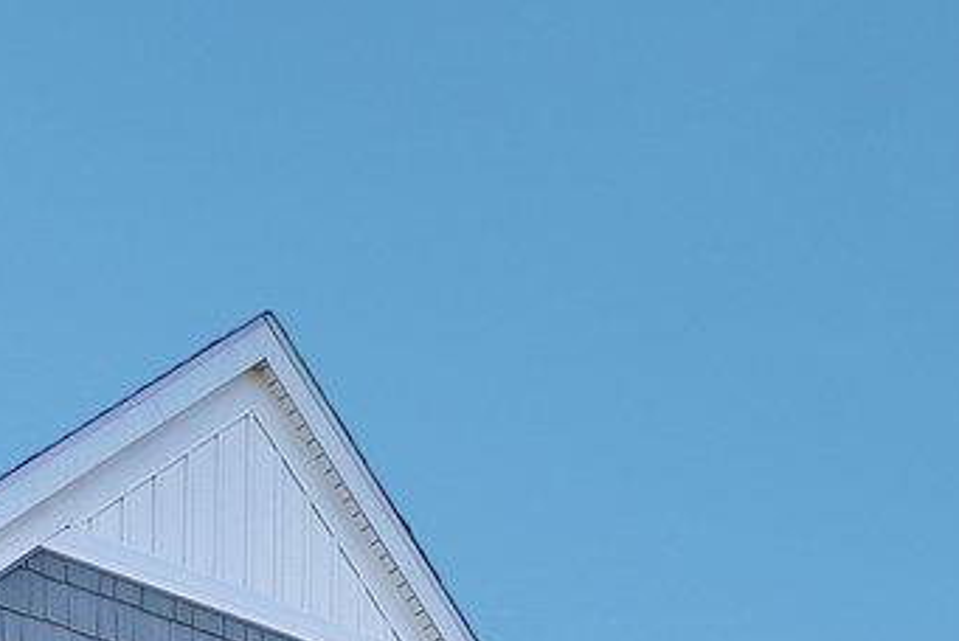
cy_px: 1868
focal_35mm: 96
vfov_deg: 10.5
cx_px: 1178
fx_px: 2559
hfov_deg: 19.8
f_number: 8
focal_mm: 16
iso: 250
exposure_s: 1/320
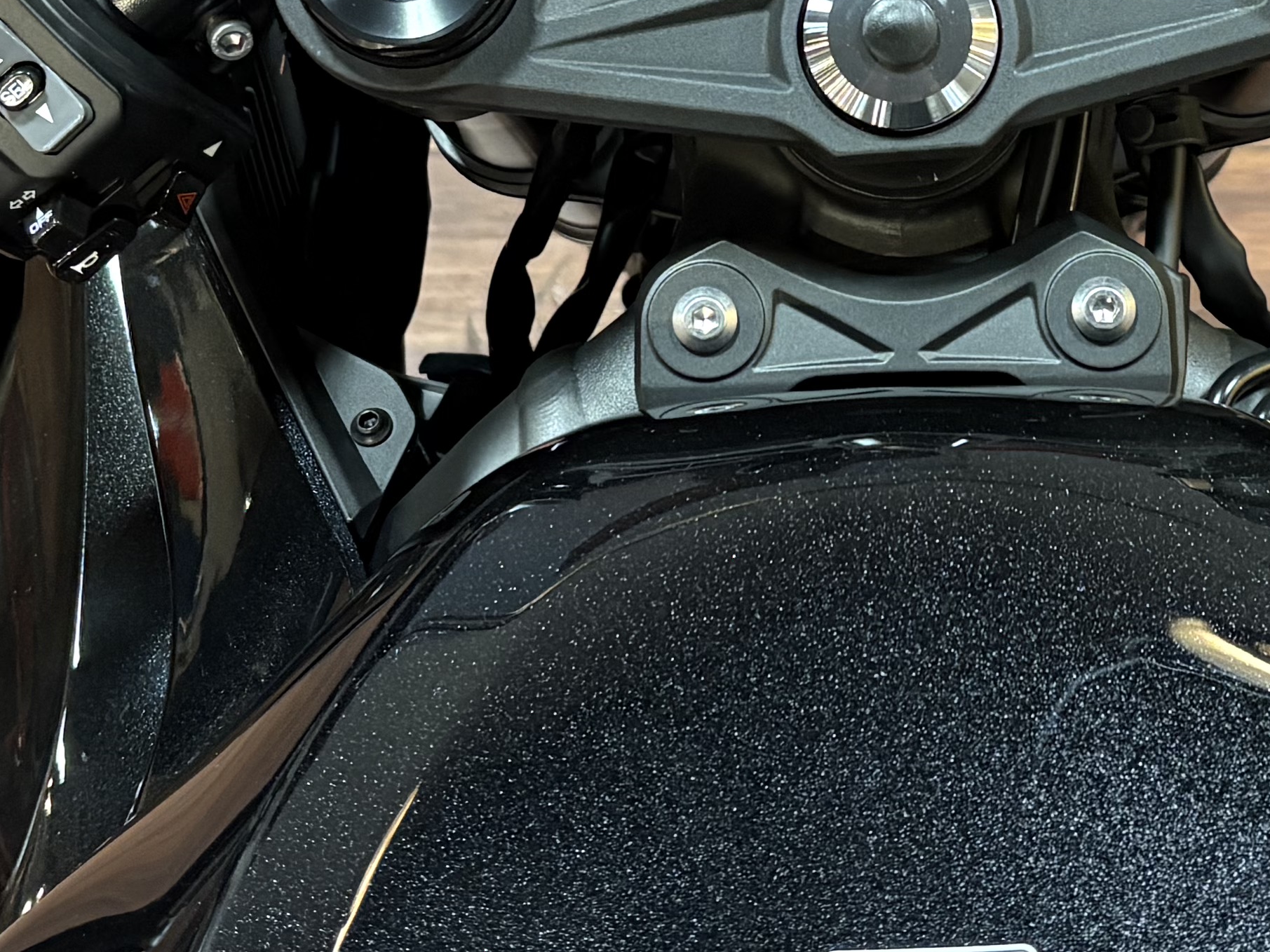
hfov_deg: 23.6
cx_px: 914
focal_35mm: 82
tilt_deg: -57.6
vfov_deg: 17.6
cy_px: 36
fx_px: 3008
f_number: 1.6
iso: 500
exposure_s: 1/30
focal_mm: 5.96
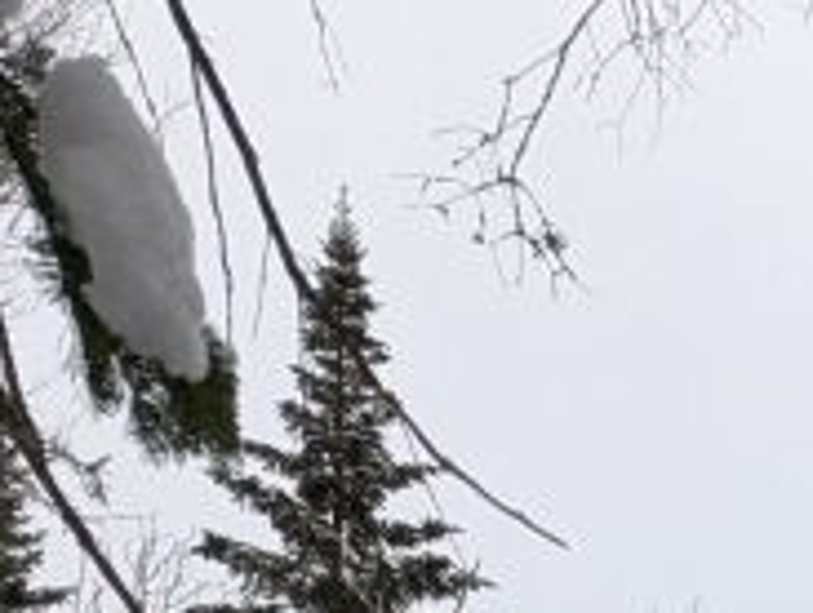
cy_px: 1590
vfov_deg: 9.5
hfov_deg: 12.9
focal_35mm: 134
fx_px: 3153
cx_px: 1586
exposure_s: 1/635
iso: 30
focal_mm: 4.53
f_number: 1.7
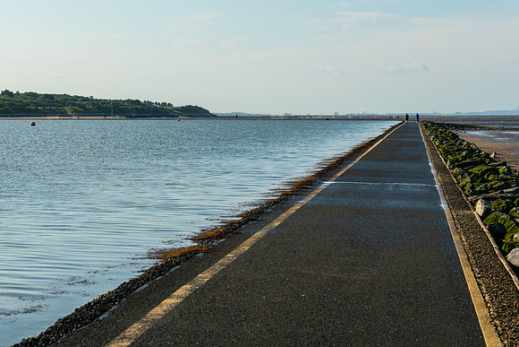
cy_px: 136
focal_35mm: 89
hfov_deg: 22.8
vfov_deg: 15.3
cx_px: 209
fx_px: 1284
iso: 200
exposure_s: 1/1600
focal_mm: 70
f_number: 6.3
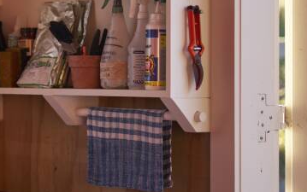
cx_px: 23
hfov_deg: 13.3
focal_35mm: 156
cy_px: 112
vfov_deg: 8.4
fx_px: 1306
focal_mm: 50
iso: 100
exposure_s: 1/640
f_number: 1.2
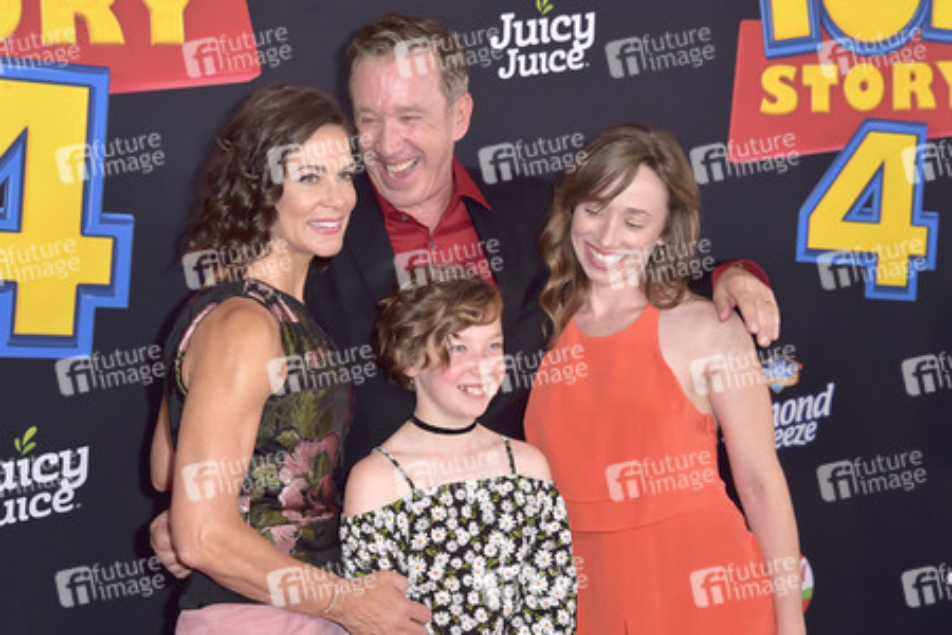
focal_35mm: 90
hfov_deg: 22.6
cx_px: 476
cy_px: 318
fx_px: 2380
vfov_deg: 15.2
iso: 500
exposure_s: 1/250
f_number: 7.1
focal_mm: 90
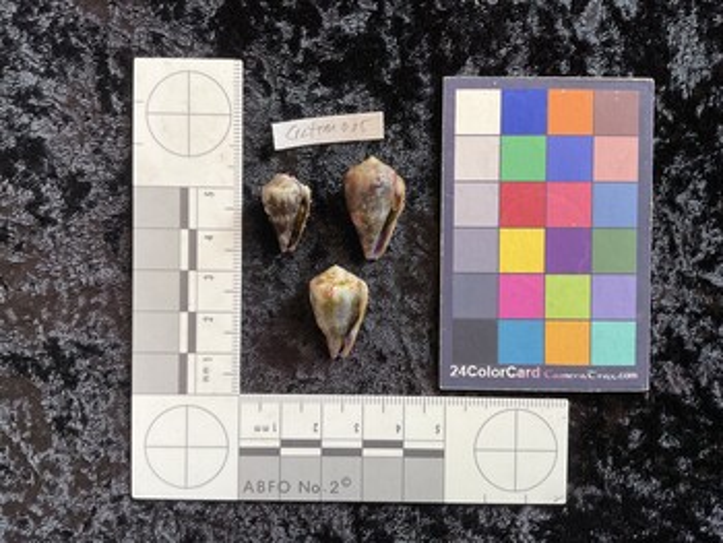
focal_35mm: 29
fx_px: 606
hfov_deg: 61.6
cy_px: 272
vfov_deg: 48.3
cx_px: 362
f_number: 1.8
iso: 64
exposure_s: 1/100
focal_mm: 3
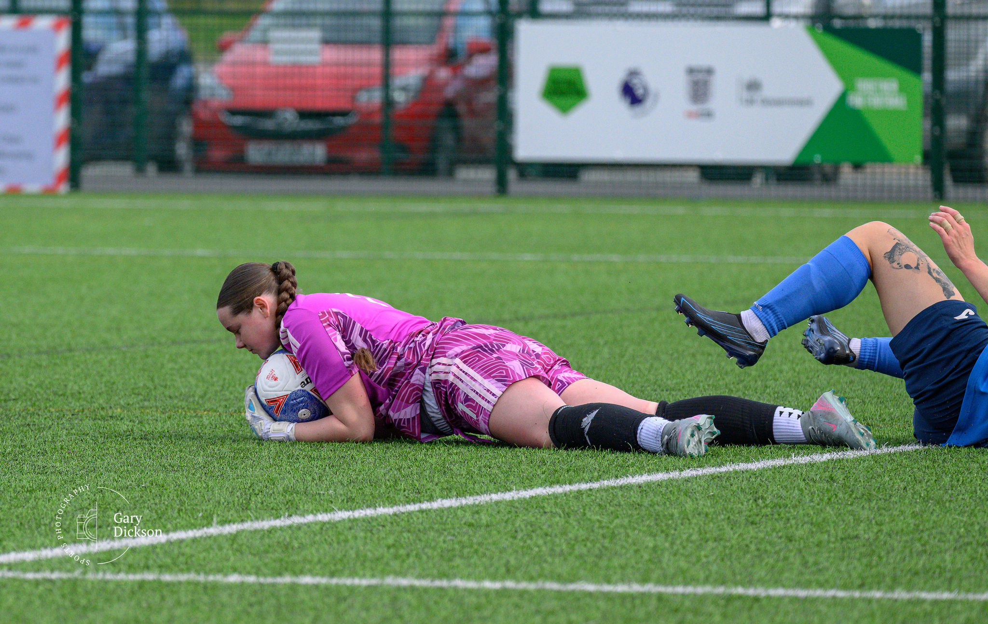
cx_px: 286
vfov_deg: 2.9
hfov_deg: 4.6
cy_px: 198
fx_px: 12212
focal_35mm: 452
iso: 1100
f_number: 5
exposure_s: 1/2500
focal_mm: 240
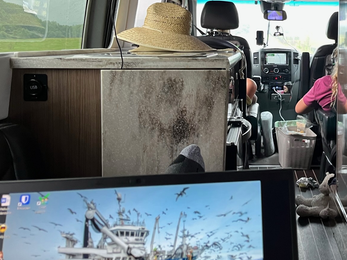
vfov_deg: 31.1
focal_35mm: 46
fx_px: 461
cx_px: 289
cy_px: 71
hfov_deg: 39.2
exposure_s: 1/60
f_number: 1.6
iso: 160
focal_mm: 5.1
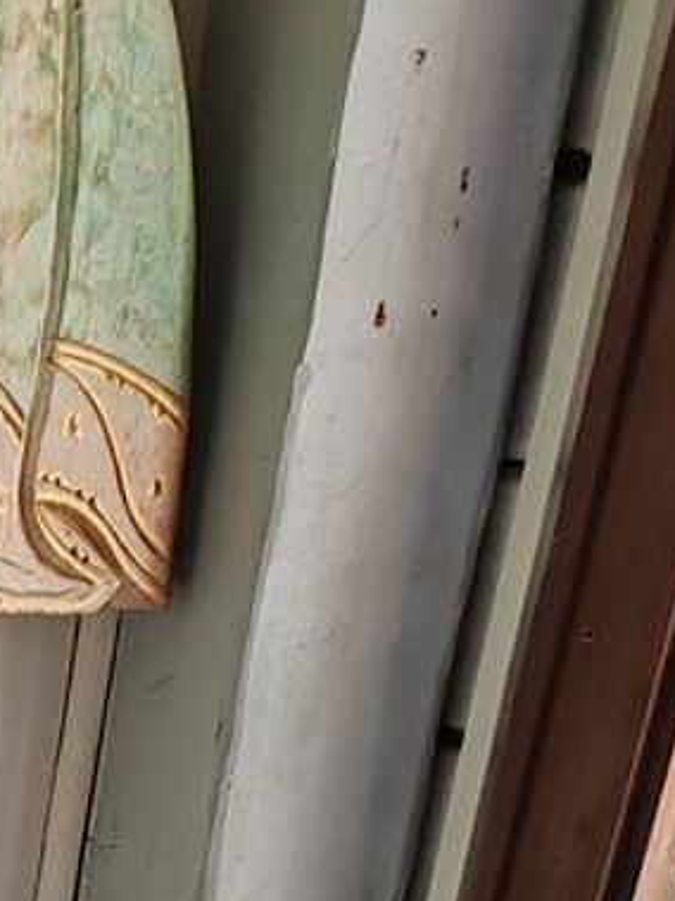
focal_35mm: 95
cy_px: 1523
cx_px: -501
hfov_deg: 14.0
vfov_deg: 17.5
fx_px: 2471
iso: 400
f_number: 1.9
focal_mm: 6.12
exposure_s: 1/100
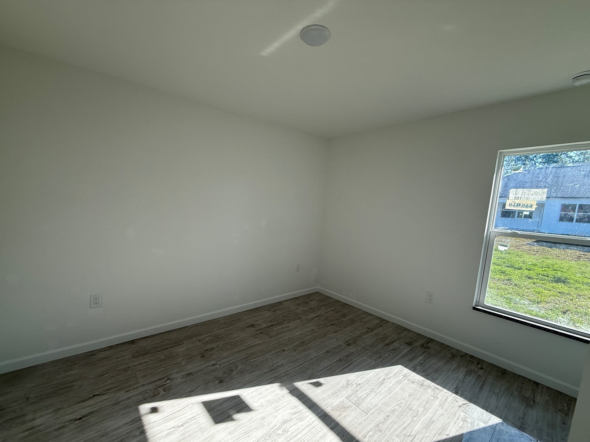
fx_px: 256
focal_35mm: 15
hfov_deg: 98.2
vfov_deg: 81.7
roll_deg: -3.4
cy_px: 235
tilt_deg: -8.1
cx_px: 290
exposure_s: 1/258
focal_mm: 2.22
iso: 64
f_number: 2.2
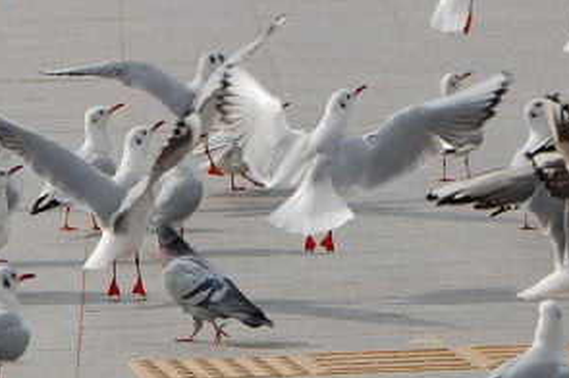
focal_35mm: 383
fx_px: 6047
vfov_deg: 3.6
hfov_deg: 5.4
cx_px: 302
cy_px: 242
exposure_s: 1/800
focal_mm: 98
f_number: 7.1
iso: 200
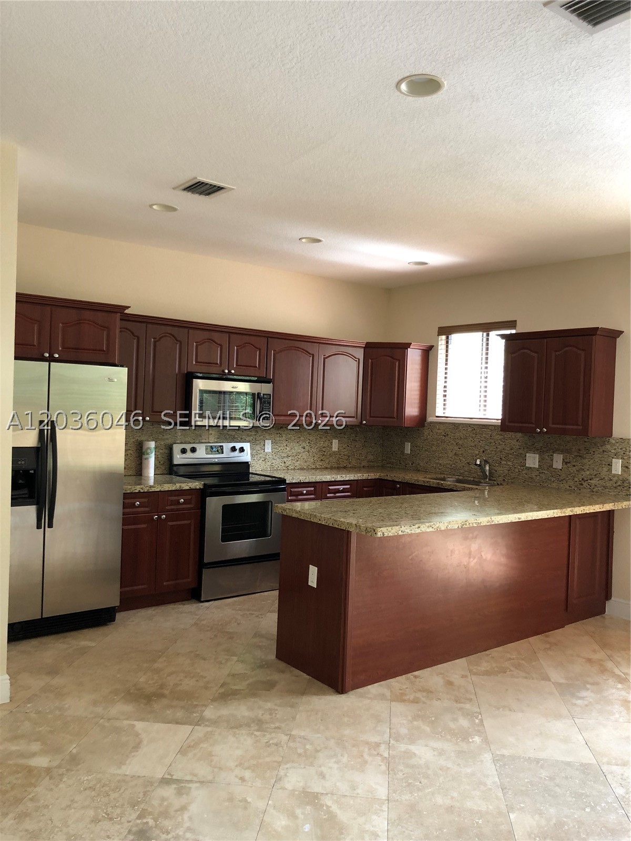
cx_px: 316
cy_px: 420
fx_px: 681
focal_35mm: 28
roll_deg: -2.5
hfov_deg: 49.7
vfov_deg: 63.4
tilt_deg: -2.5
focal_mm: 3.99
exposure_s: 1/17
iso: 40
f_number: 1.8
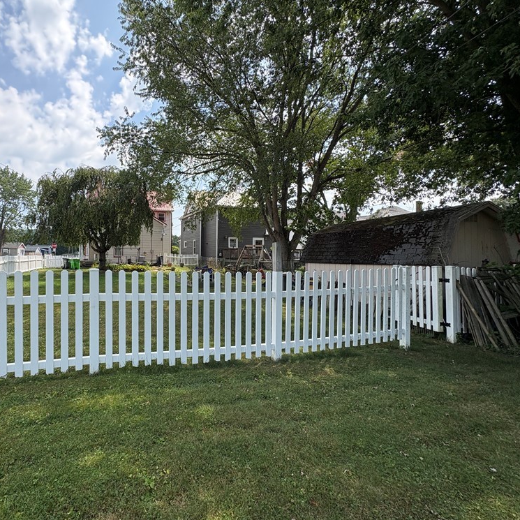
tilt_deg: +0.1
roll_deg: +0.2
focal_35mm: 17
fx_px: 289
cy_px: 255
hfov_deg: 81.6
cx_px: 180
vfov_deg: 84.0
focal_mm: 2.22
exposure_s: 1/1034
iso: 64
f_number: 2.2
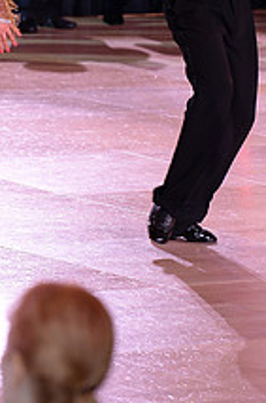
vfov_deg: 4.9
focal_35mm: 422
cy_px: -117
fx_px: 4700
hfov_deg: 3.2
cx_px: 71
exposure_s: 1/250
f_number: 5
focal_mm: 155
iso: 2000
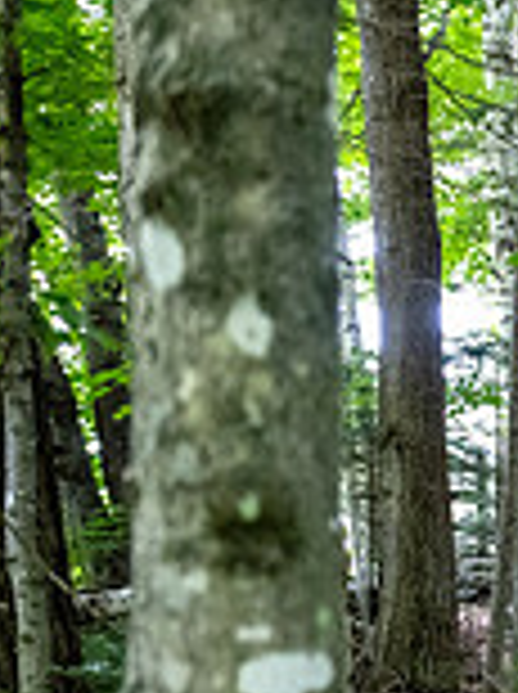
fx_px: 1741
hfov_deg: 12.7
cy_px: 605
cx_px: 1279
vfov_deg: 22.1
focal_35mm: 87
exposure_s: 1/1250
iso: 10000
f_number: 2.8
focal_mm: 24
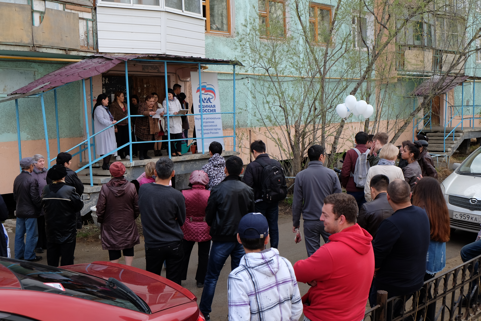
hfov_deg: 48.5
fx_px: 534
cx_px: 240
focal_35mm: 40
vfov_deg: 33.4
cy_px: 160
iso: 200
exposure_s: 1/140
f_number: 5
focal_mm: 26.5
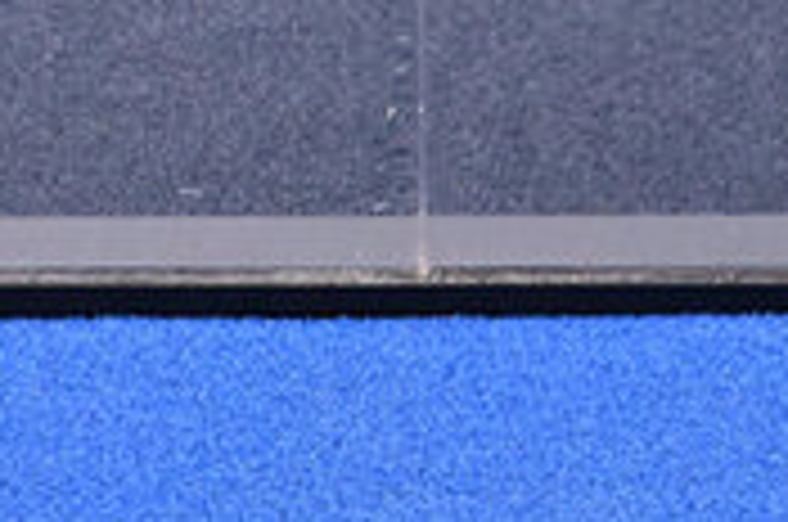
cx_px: -1382
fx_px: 51214
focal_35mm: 2344
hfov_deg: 0.9
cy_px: -734
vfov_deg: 0.6
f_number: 5
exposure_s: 1/2000
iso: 1250
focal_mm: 400
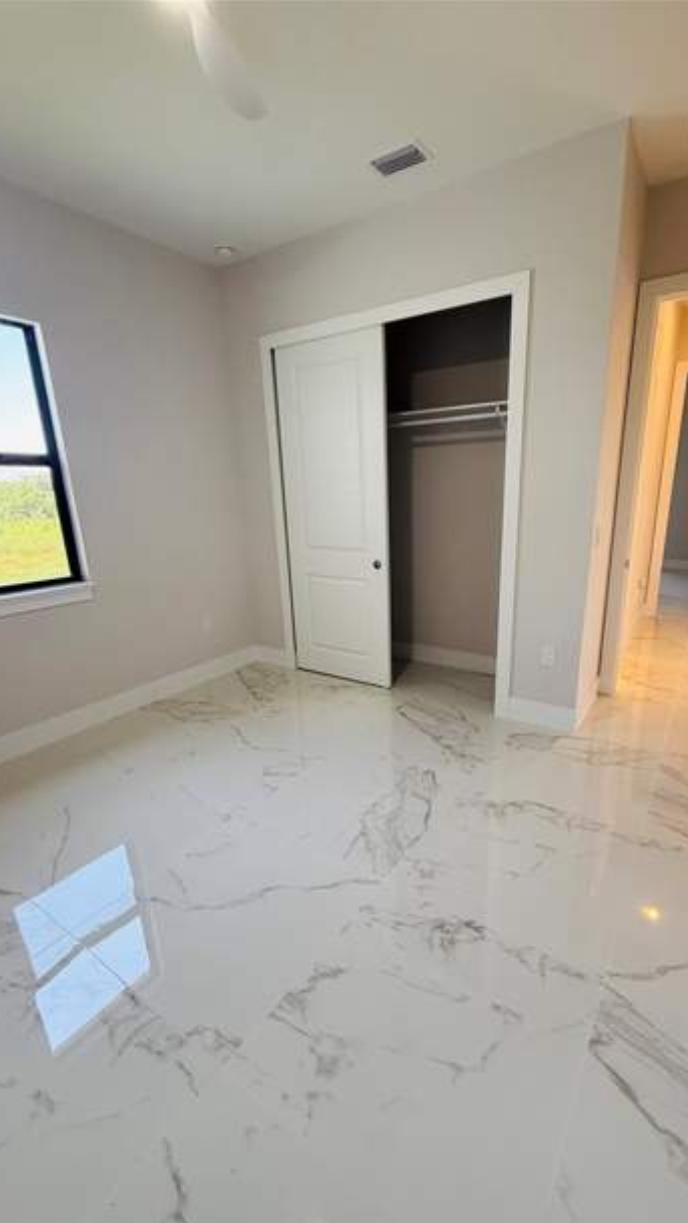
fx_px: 519
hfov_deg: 66.9
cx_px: 375
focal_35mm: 16
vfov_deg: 99.3
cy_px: 640
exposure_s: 1/120
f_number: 2.2
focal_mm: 2.22
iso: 250
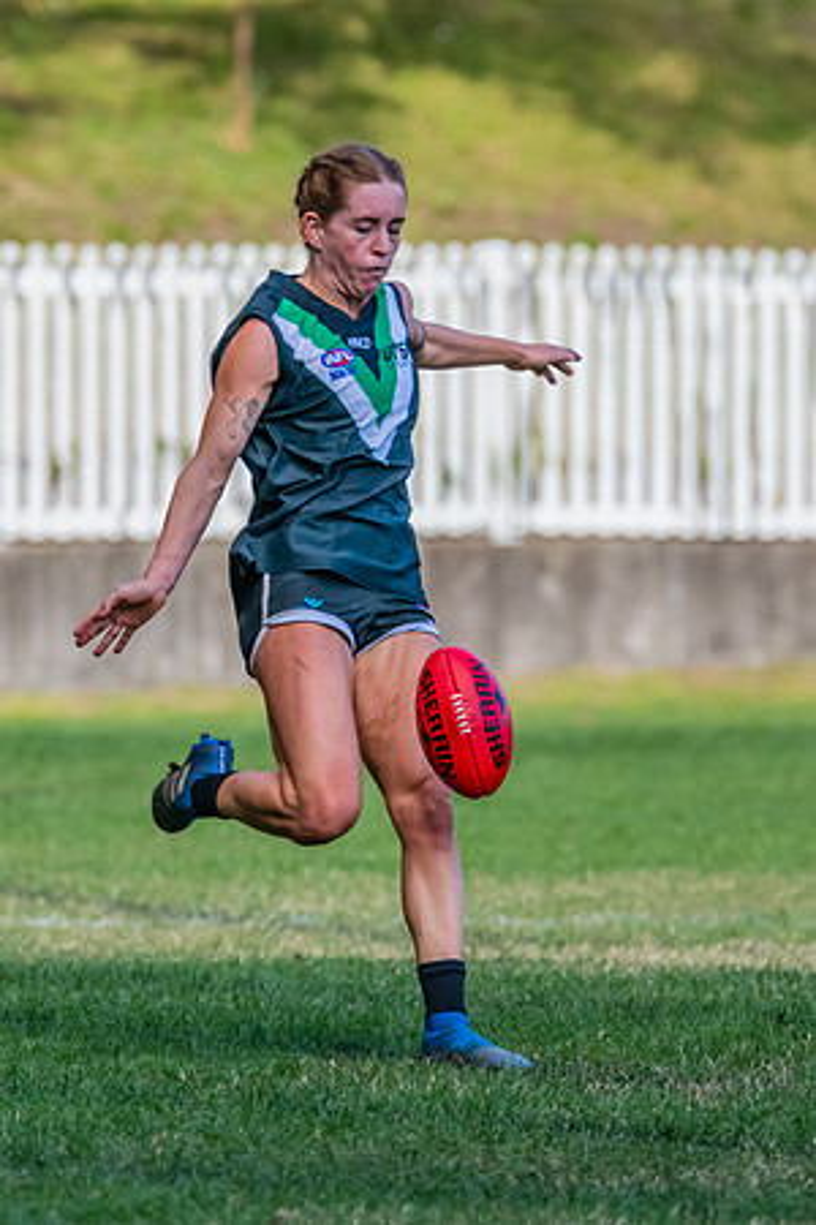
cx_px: 485
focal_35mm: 792
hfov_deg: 1.7
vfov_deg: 2.6
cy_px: 526
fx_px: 26925
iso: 1600
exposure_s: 1/1600
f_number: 6
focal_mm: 450
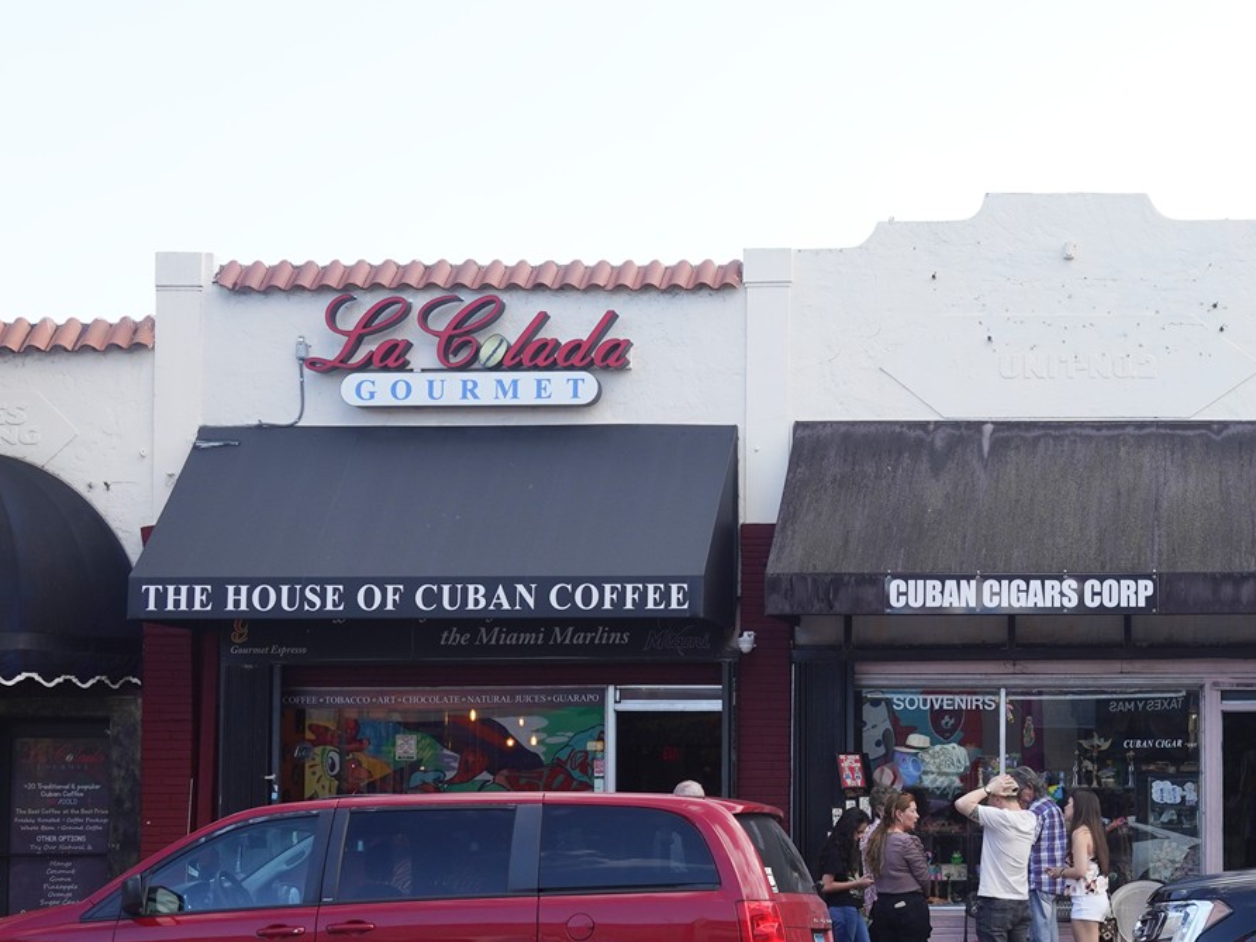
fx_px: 2504
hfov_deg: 26.9
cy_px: 674
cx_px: 1208
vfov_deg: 21.2
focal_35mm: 69
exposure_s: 1/100
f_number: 14
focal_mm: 32
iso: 400
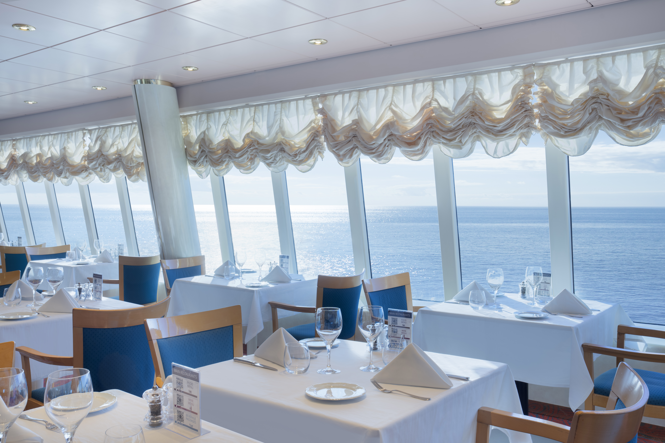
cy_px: 222
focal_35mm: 32
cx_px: 332
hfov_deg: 58.7
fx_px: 591
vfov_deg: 41.1
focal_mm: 32
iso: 200
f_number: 11
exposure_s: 1/15
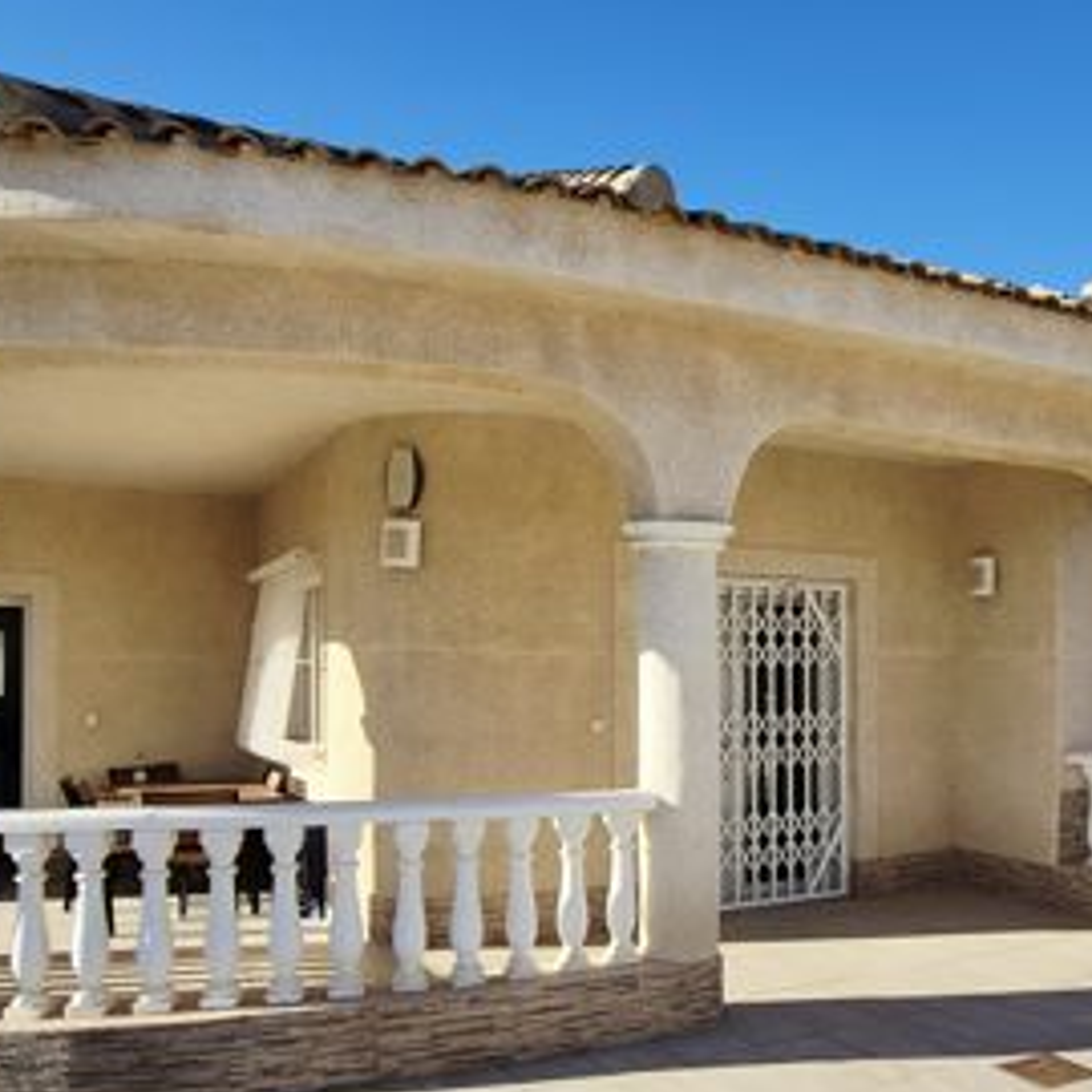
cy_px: 655
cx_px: 783
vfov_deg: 53.7
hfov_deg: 52.3
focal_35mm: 30
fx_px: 1071
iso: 100
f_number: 2.2
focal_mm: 2.2
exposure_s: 1/3280
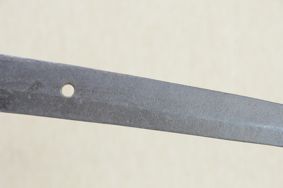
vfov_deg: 8.7
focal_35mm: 158
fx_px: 1237
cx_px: 142
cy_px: 94
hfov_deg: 13.1
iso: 400
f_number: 11
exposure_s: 1/1.6
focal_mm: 105
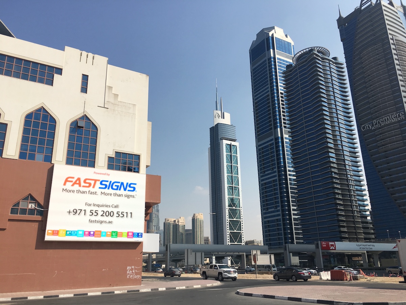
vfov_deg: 48.2
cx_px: 203
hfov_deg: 61.7
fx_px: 340
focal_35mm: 29
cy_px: 152
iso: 25
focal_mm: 4.15
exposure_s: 1/2653
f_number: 2.2
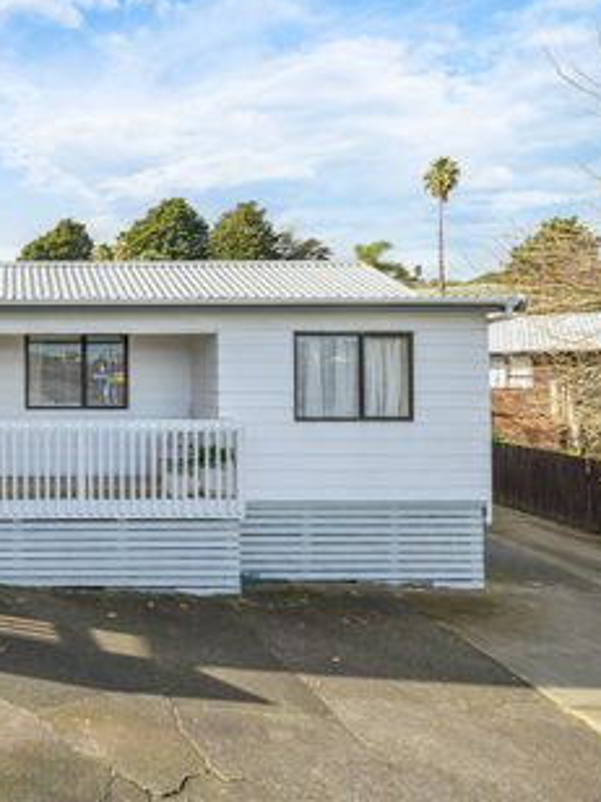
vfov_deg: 76.4
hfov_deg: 49.7
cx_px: 0
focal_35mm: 22
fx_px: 509
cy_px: 397
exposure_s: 1/320
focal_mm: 10
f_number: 10
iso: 800
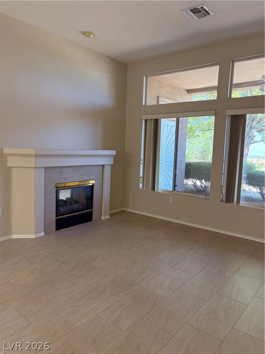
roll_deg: -1.4
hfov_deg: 53.1
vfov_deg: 67.3
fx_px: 265
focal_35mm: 26
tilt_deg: -6.1
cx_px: 132
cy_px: 177
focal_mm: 5.96
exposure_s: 1/60
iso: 100
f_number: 1.6
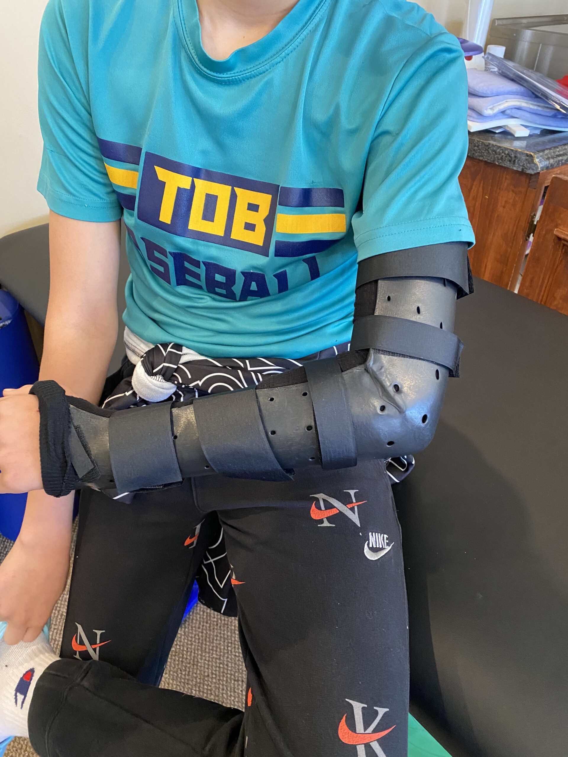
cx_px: 284
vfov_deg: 67.3
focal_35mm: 26
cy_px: 378
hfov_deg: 53.1
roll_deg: -2.1
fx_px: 569
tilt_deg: -35.5
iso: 500
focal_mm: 4.25
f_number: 1.8
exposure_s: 1/60
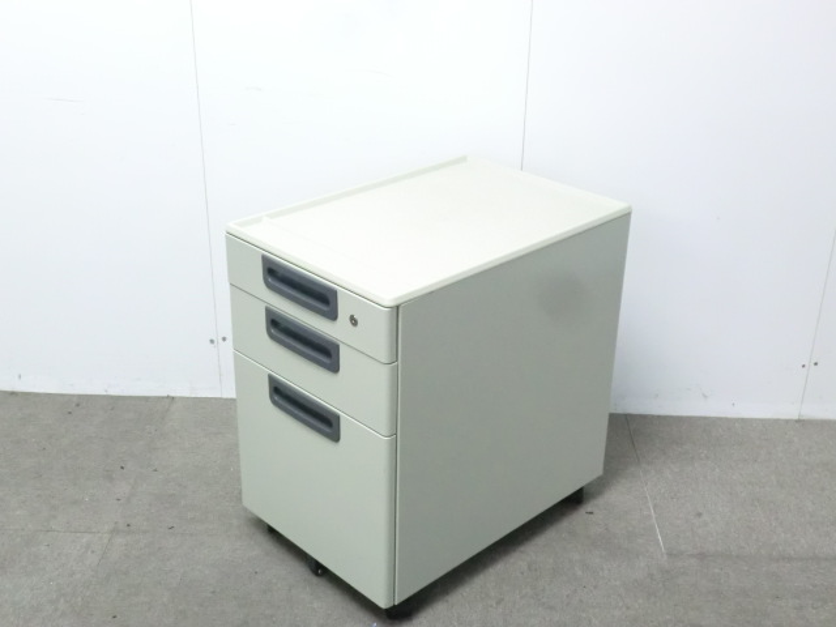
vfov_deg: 32.2
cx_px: 418
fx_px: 1087
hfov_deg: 42.1
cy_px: 314
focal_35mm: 45
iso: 800
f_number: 4.3
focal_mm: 8.2
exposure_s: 1/25
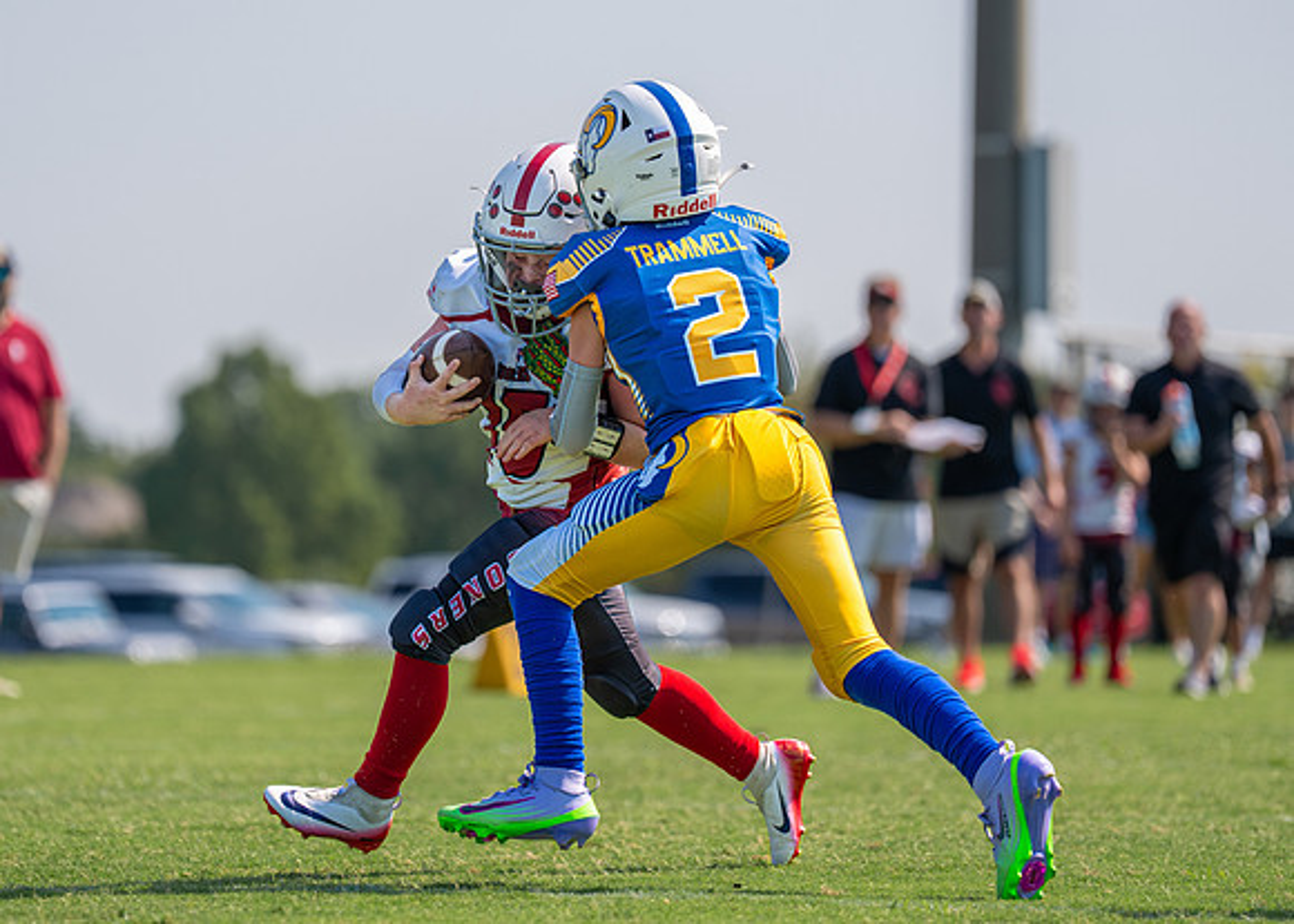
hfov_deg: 8.9
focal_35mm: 227
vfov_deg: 6.3
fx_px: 8355
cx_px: 479
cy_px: 410
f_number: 2.8
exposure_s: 1/2000
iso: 100
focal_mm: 164
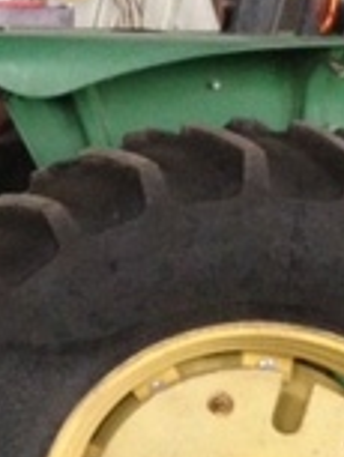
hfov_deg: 12.0
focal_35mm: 117
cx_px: -197
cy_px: 185
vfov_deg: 16.8
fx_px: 1548
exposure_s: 1/15
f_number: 2.4
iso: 500
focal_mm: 4.13
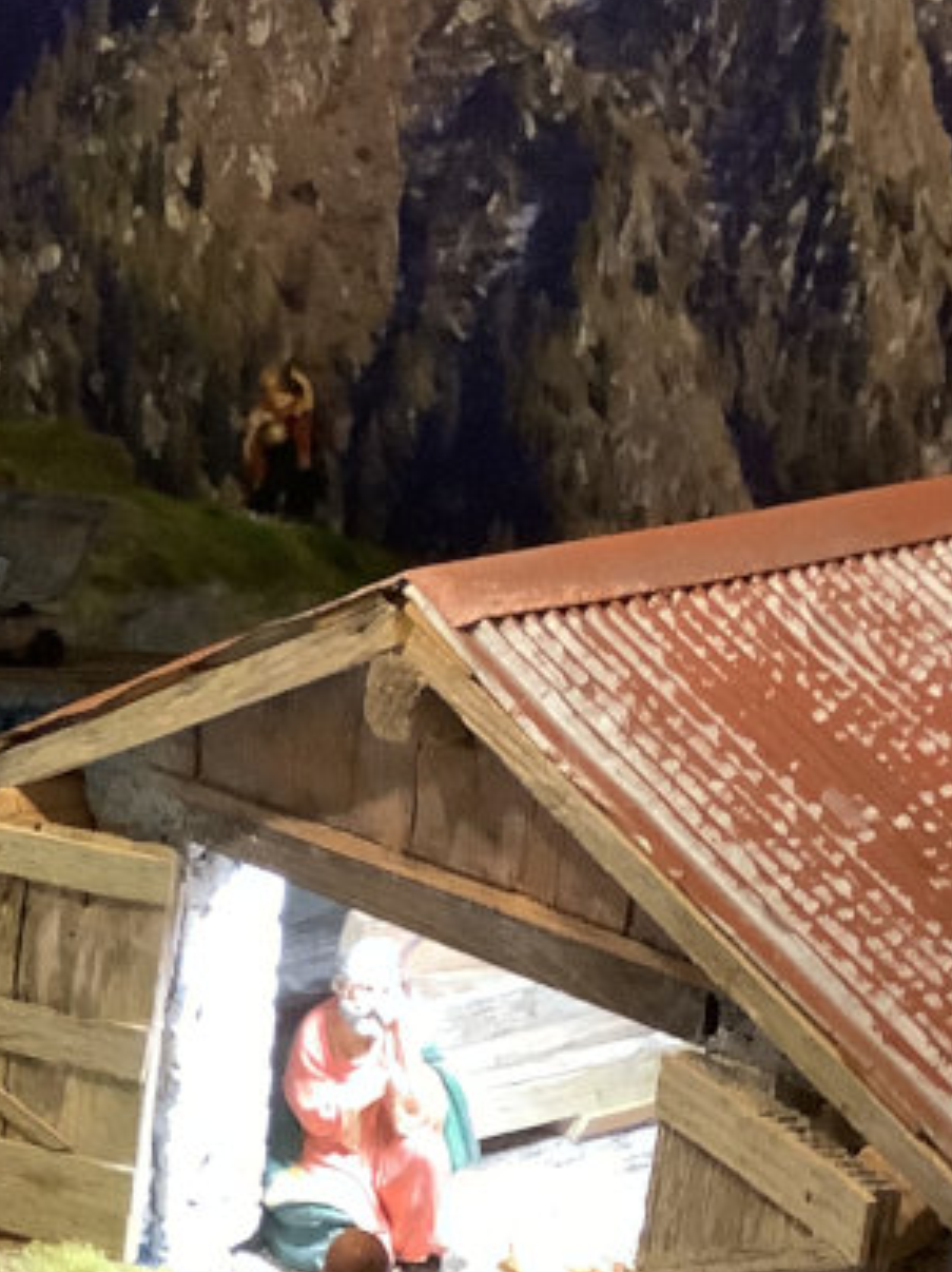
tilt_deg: -20.8
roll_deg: +0.9
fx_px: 2900
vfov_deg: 24.7
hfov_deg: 17.6
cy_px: 788
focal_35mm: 79
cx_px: -247
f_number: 2.4
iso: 400
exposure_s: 1/40
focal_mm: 3.3
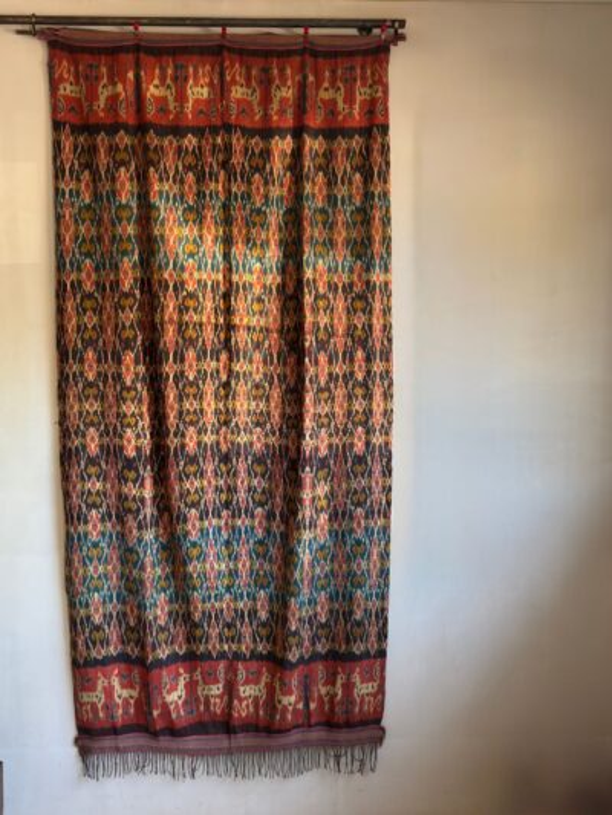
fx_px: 872
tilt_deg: -3.9
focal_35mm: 37
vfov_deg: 50.1
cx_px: 306
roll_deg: +0.4
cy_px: 408
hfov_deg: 38.7
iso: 160
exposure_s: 1/60
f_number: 1.78
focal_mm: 6.76
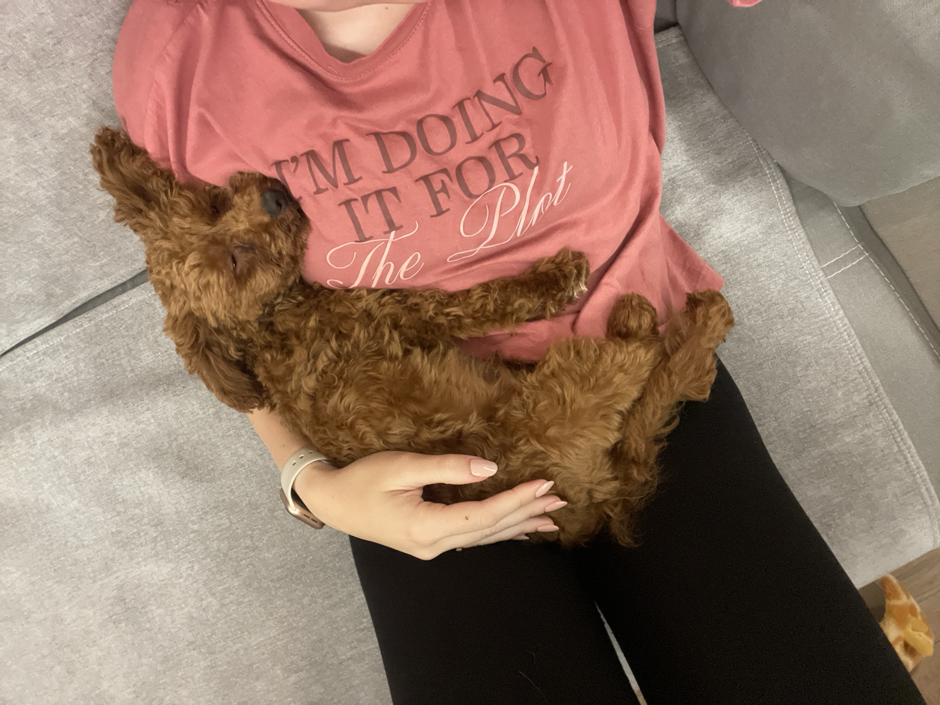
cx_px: 470
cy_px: 352
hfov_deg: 73.9
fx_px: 625
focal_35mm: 23
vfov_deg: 58.9
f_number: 2.2
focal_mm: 2.71
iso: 640
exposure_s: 1/25
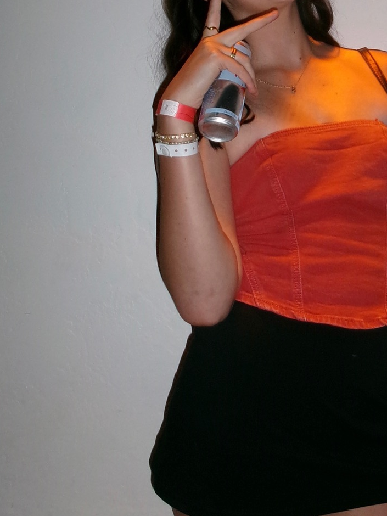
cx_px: 322
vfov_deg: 31.2
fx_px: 909
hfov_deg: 23.6
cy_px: 137
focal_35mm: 61
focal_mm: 5.1
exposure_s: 1/34
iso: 200
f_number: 3.9
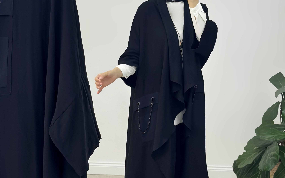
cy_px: 73
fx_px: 629
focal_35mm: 81
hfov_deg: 25.5
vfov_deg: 16.1
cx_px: 141
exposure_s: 1/390
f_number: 1.78
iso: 80
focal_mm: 6.86
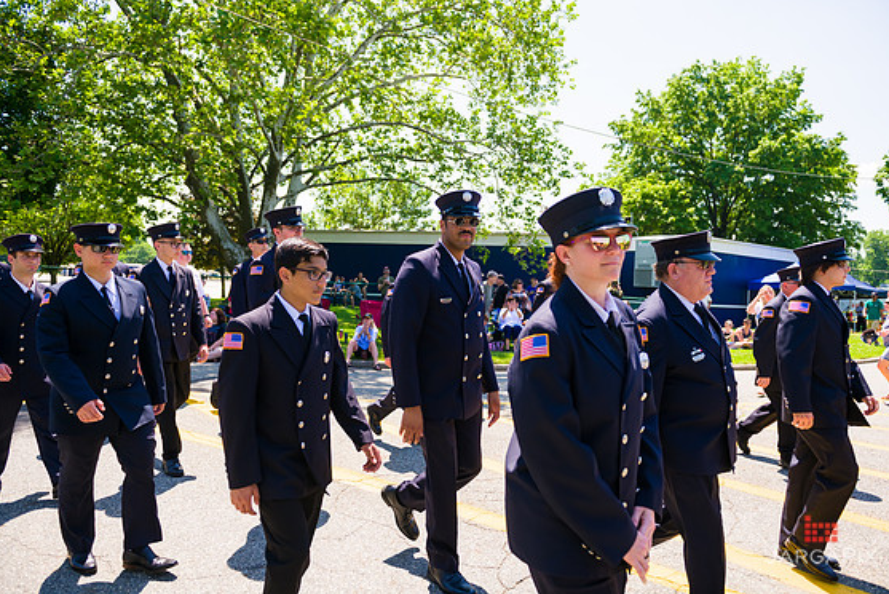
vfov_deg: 51.3
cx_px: 455
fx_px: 618
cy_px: 290
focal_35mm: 25
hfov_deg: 71.5
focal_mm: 24
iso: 200
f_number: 5
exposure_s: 1/1250
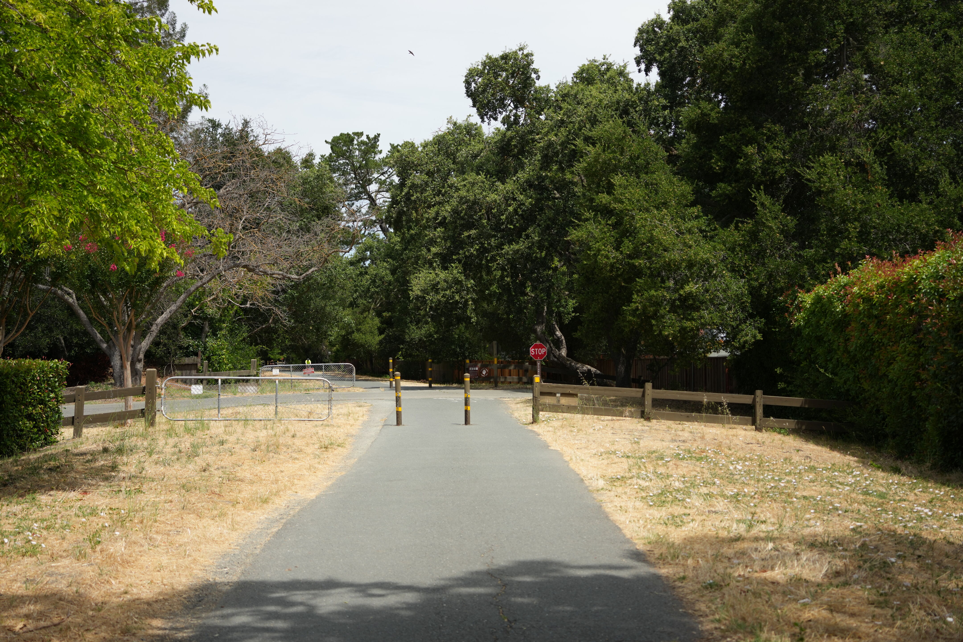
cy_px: 321
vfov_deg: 27.0
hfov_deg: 39.6
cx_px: 482
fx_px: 1337
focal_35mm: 50
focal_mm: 50
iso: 320
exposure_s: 1/2000
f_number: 4.5
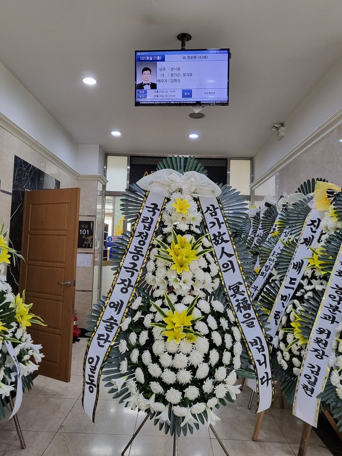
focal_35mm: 26
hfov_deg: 53.1
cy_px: 228
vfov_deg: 67.3
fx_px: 343
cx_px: 171
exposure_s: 1/120
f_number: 1.8
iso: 250
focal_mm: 4.25
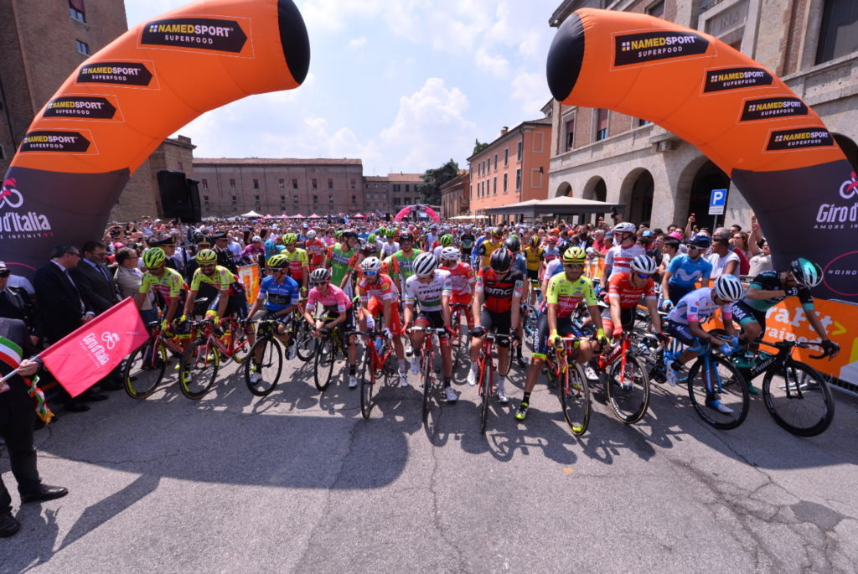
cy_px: 287
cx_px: 429
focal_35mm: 14
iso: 400
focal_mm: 14
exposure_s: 1/250
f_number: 16
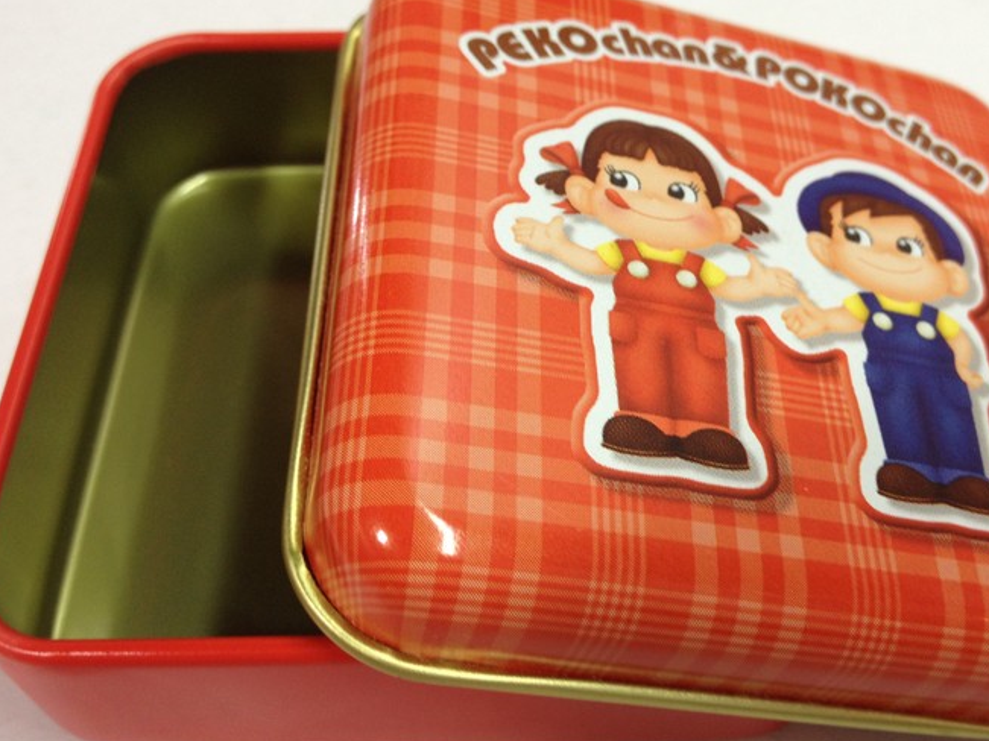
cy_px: 378
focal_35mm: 43
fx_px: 1228
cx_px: 570
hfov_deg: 43.7
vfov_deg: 33.6
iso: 64
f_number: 2.4
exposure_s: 1/20
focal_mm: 4.28
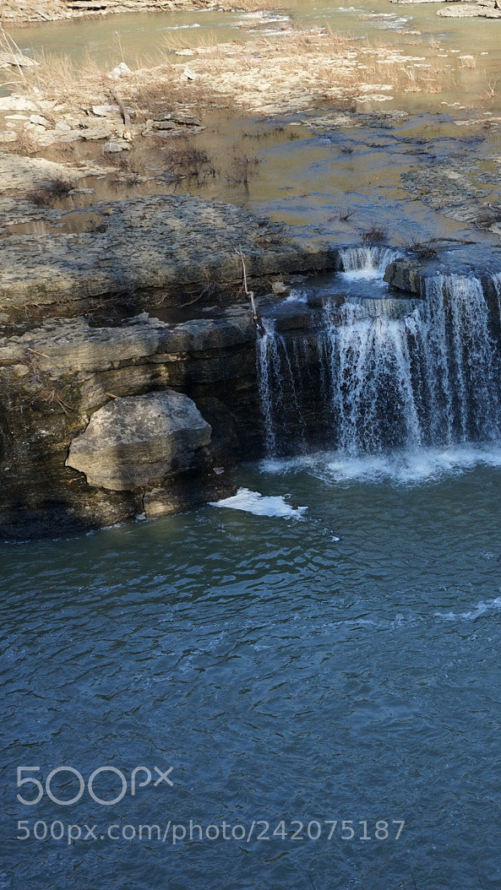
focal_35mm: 62
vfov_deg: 33.8
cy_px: 447
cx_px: 640
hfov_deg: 18.2
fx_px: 1464
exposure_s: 1/160
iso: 100
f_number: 4.5
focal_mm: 39
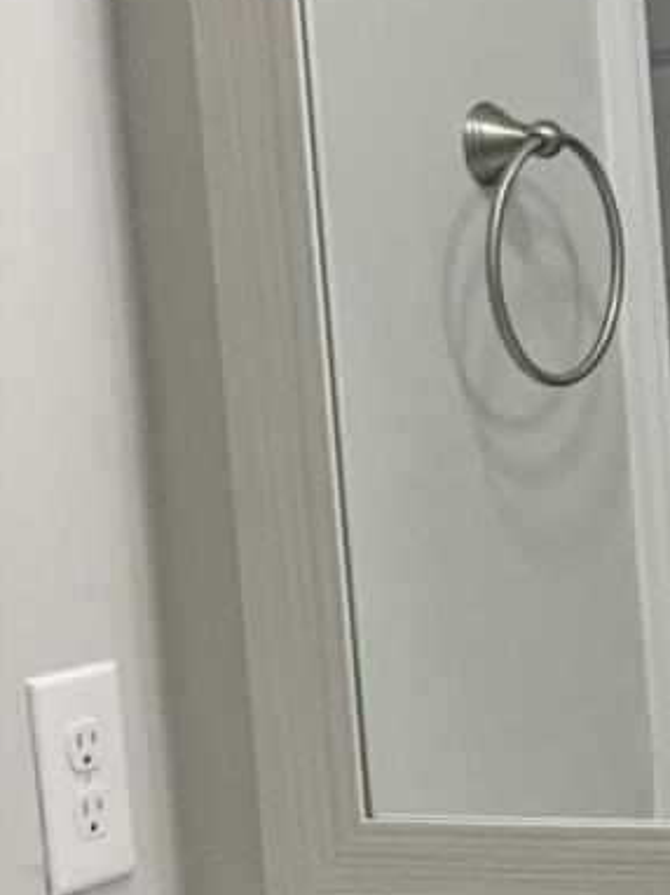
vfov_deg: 13.0
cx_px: 705
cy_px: 658
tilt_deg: -7.3
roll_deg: +4.5
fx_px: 3927
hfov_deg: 9.7
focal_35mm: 152
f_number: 1.8
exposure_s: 1/120
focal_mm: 3
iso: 50
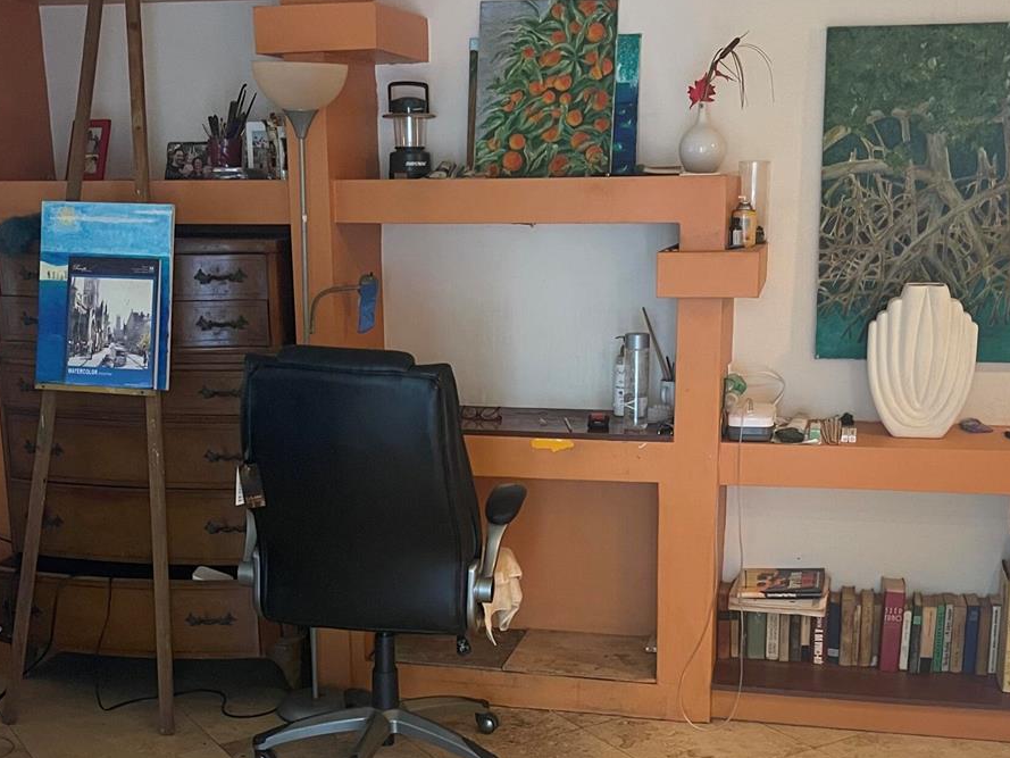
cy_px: 489
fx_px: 1313
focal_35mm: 45
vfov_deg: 32.0
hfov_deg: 42.1
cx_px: 493
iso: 400
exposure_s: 1/40
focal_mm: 5.1
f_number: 1.6
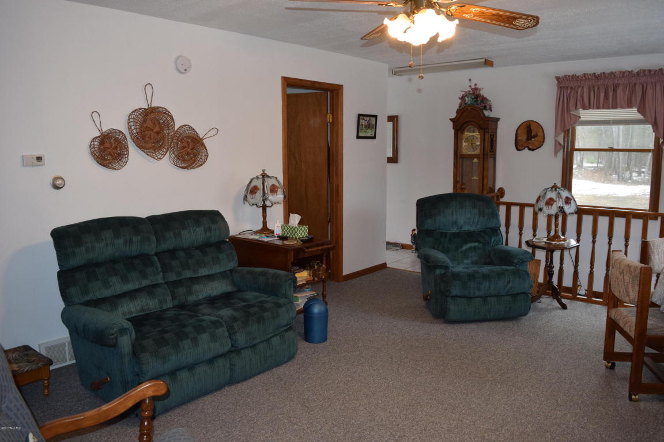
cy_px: 221
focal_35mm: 27
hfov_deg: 67.4
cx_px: 332
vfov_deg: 47.9
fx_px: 498
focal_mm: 18
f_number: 4.5
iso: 800
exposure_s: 1/80
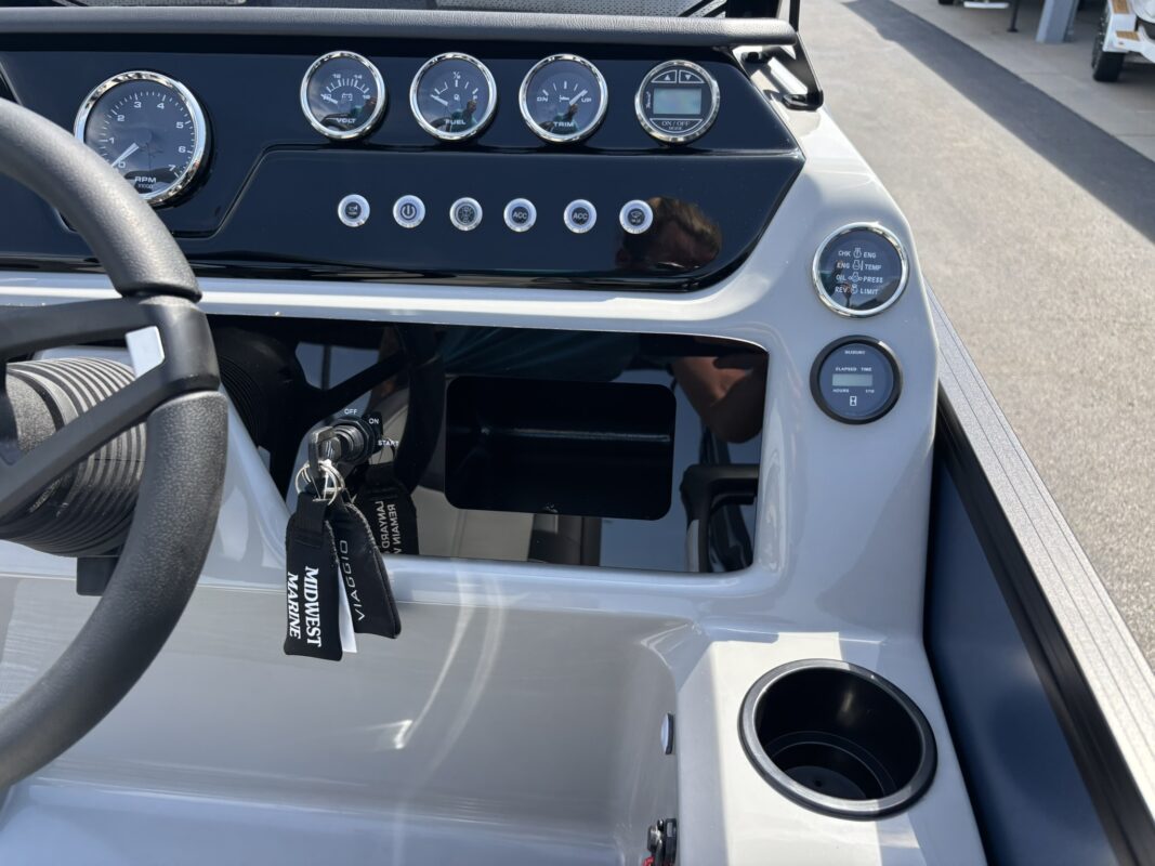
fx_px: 867
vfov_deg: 53.1
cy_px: 433
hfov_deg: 67.3
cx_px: 578
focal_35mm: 26
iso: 50
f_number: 1.6
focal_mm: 5.96
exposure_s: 1/799
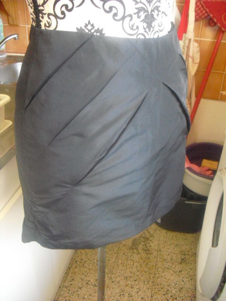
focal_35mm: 36
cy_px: 150
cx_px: 113
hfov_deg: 39.7
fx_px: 313
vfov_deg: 51.4
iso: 800
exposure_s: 1/20
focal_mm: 6.3
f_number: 3.1
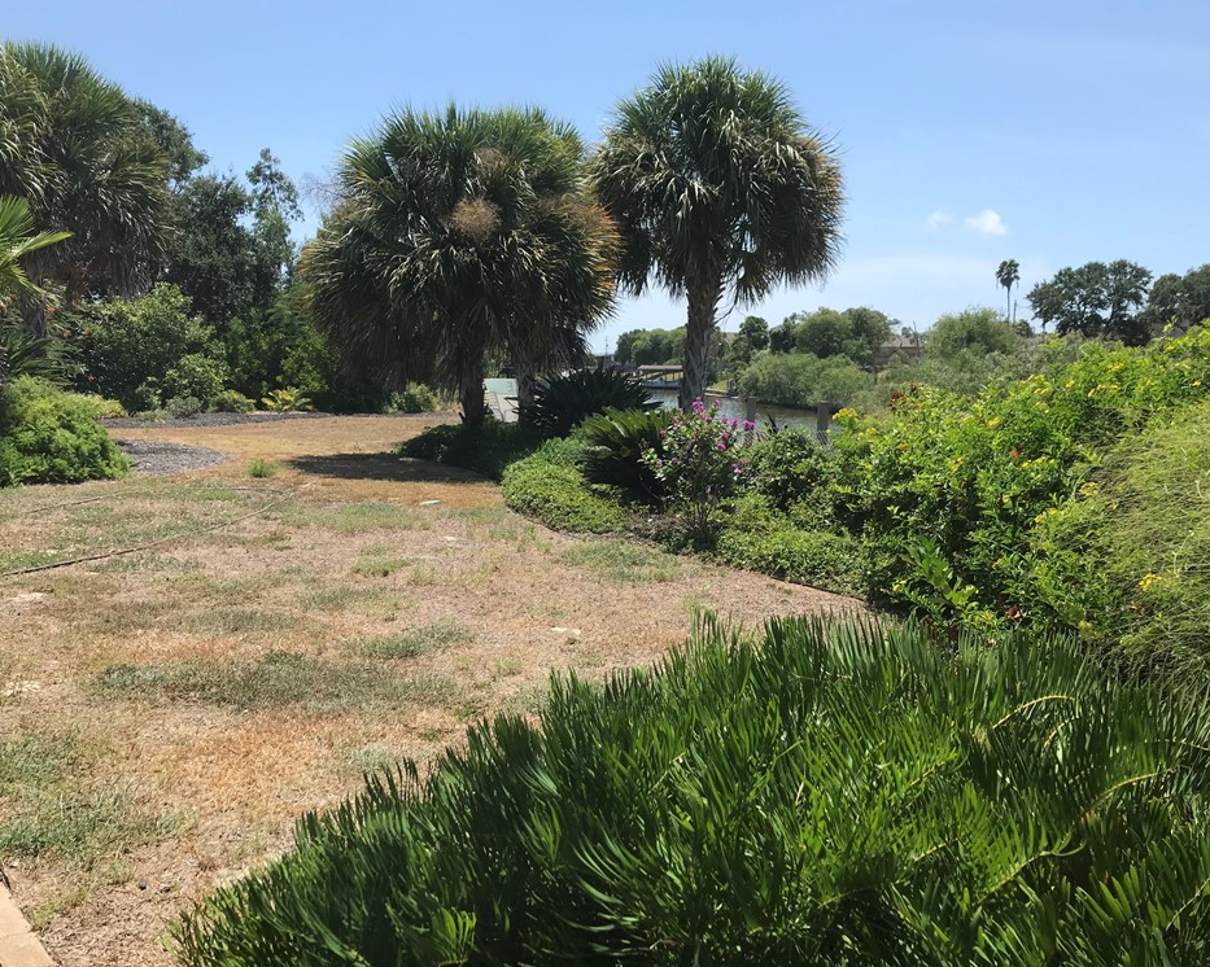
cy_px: 485
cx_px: 639
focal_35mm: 30
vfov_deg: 48.5
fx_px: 1074
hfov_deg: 58.7
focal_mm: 3.99
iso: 20
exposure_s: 1/2128
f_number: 1.8
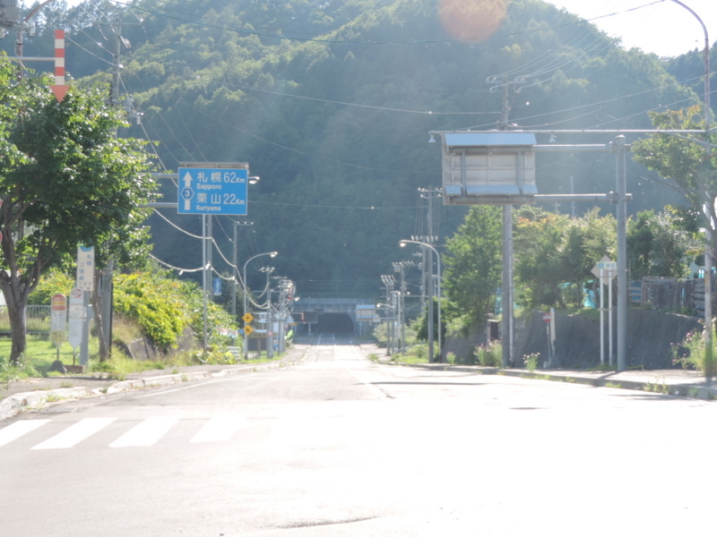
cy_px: 268
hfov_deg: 26.0
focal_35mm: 75
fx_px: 1553
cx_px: 358
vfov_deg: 19.6
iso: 80
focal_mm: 13.3
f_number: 3.9
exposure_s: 1/200
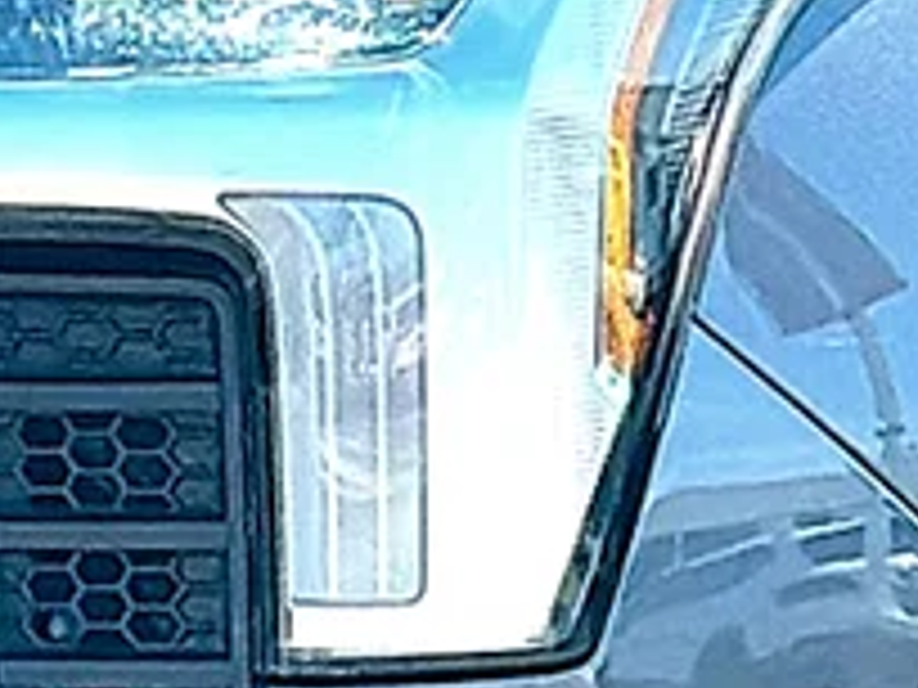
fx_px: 9096
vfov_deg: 4.3
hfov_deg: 5.8
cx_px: 94
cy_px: 128
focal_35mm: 343
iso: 64
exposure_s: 1/2037
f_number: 1.78
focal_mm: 6.86
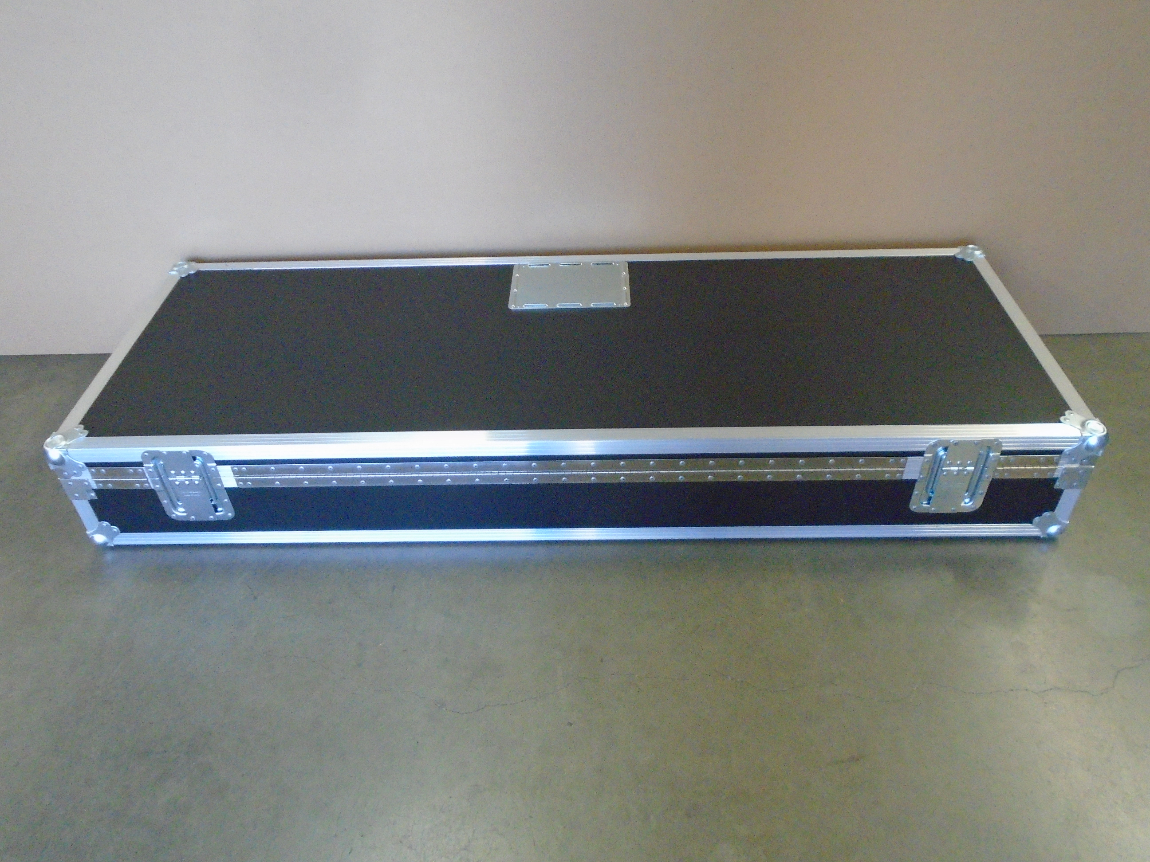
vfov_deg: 53.1
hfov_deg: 67.3
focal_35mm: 26
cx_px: 575
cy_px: 431
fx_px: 864
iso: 800
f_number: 3.2
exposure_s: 1/60
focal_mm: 4.6
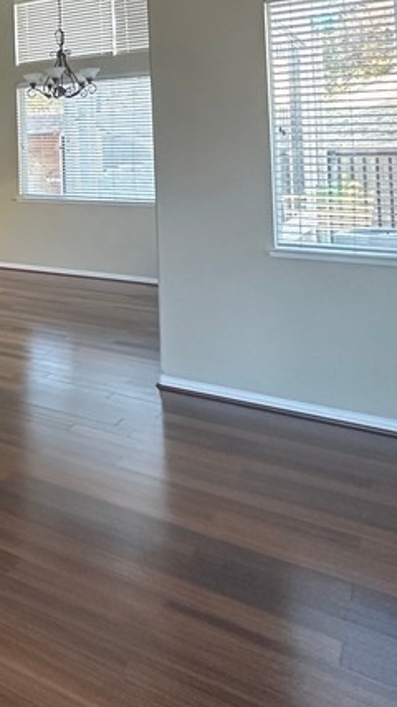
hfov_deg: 24.7
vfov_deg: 51.5
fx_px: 674
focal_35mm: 36
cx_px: -208
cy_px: 132
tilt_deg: +3.0
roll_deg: +0.4
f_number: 2.2
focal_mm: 2.22
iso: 320
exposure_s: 1/65
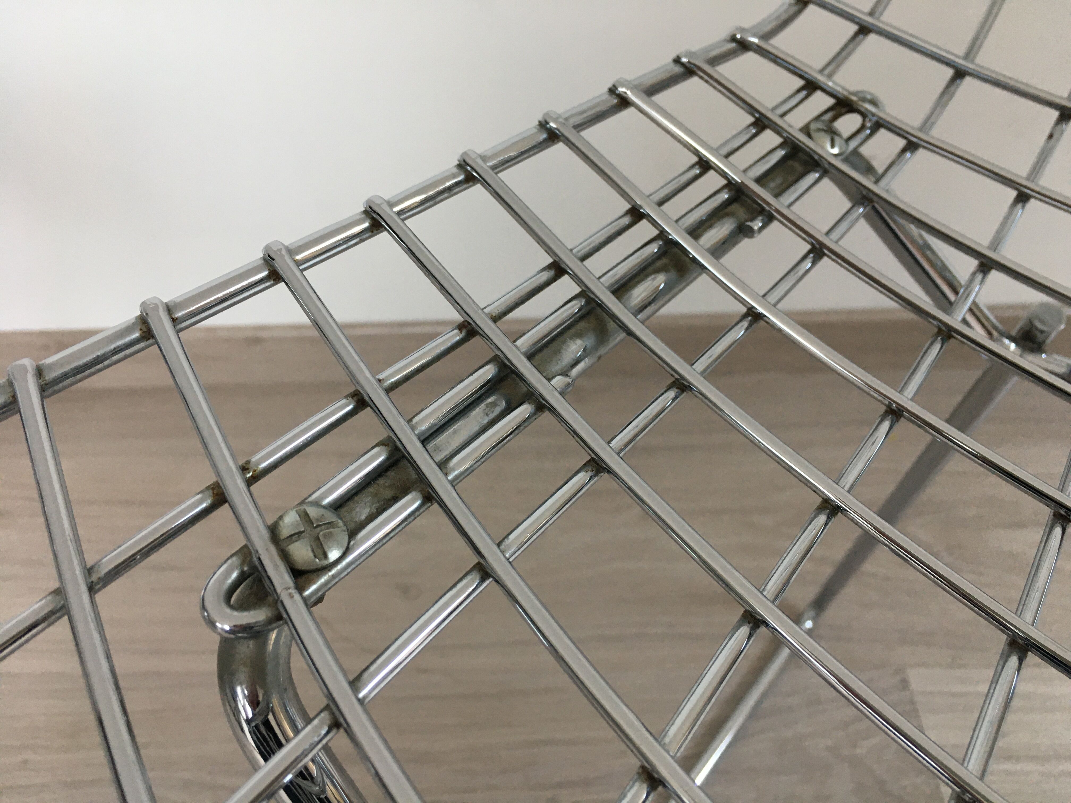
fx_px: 897
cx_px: 536
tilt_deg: -46.9
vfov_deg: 48.2
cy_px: 402
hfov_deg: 61.7
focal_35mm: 29
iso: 50
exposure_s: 1/33
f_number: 2.2
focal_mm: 4.15
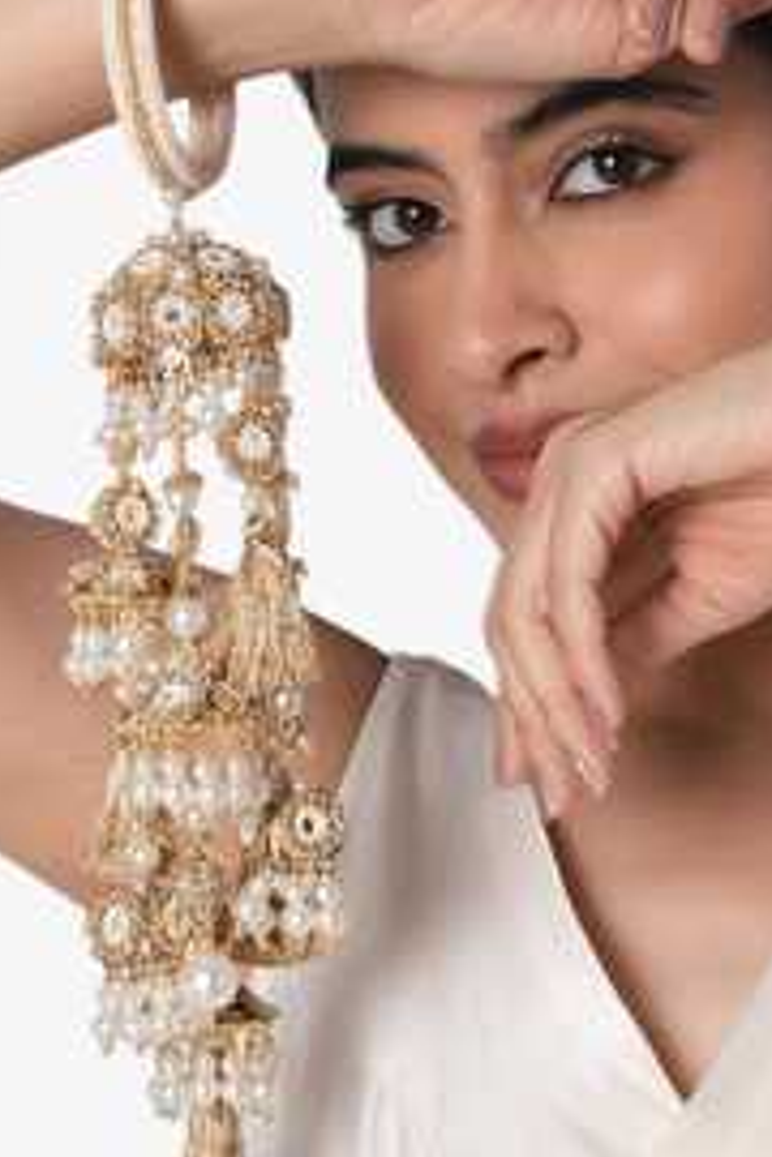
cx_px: 648
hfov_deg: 19.7
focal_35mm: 68
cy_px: 709
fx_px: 2187
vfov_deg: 29.6
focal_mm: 35
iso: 125
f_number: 9.5
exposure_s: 1/125
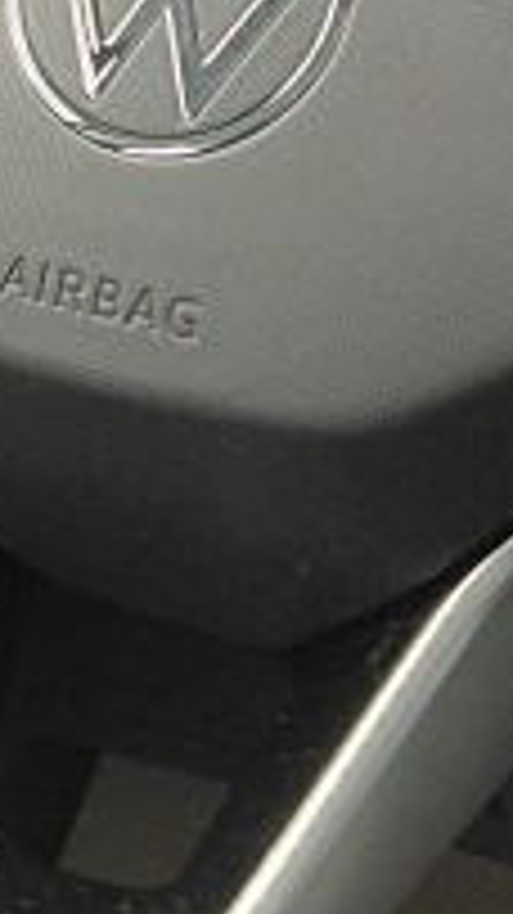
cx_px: -76
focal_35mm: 137
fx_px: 3317
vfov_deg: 15.2
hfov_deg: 8.8
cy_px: -160
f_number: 1.8
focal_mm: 4.69
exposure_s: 1/60
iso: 400
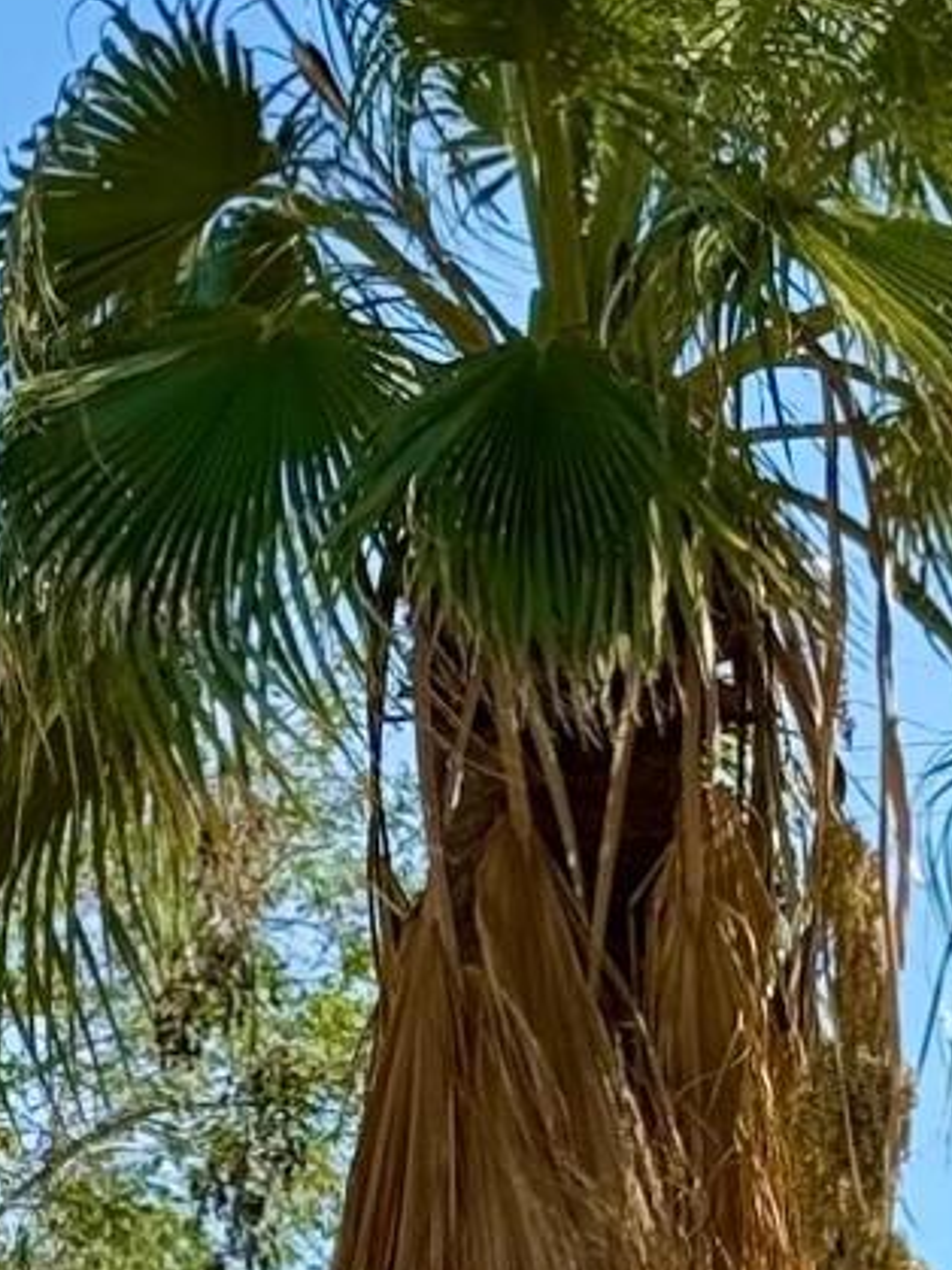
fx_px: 8401
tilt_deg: +2.6
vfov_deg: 8.5
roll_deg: -0.3
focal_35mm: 229
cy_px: 1867
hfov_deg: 6.5
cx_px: 385
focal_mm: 6.76
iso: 64
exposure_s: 1/2667
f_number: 1.78
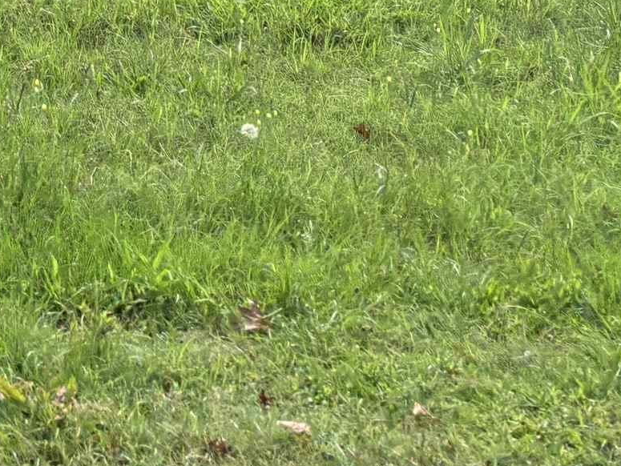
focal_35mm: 103
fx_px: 1849
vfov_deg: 12.7
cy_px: -452
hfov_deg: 18.1
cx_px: -124
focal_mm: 5.96
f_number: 1.6
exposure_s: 1/2141
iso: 50
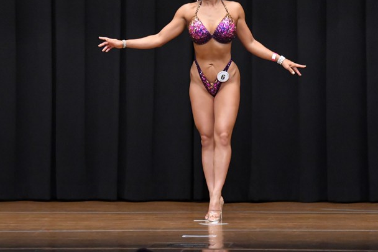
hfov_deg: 6.7
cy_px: 94
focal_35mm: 306
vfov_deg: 4.5
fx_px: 3212
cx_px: 200
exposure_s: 1/400
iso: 8000
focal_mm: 160
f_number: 5.6
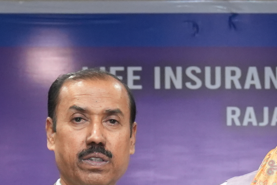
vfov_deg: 6.0
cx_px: 280
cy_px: 460
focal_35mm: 219
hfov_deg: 9.3
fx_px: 1685
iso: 2000
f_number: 4
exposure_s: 1/160
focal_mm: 35
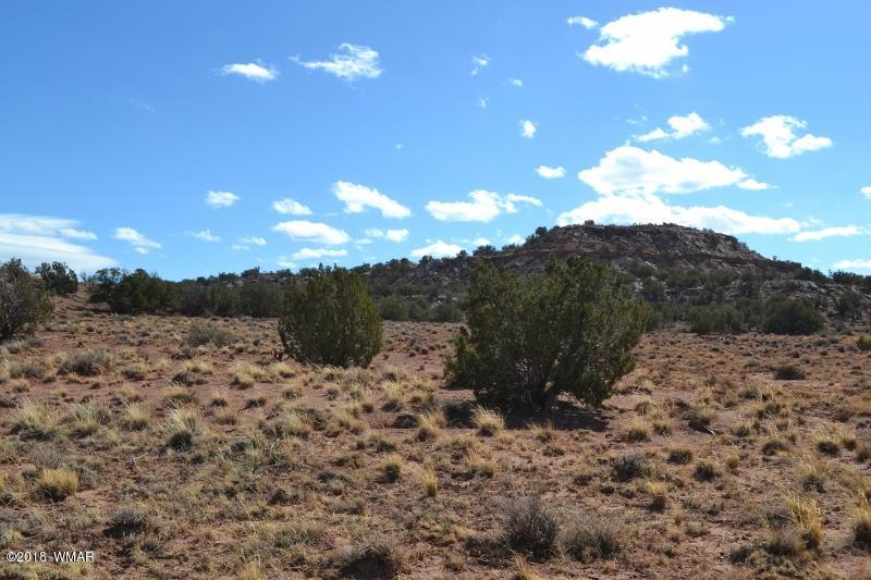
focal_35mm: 36
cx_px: 436
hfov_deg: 53.1
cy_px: 290
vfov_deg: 36.9
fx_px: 871
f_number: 8
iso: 100
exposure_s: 1/250
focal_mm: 24
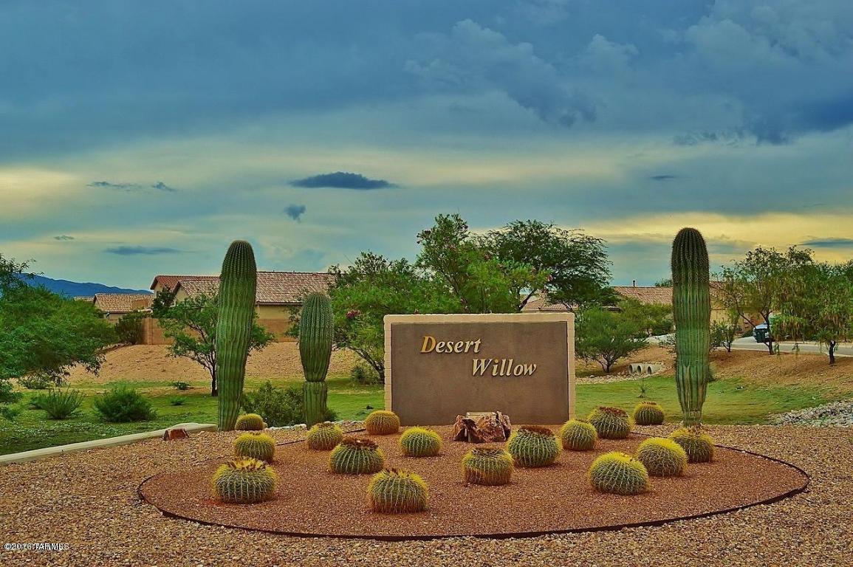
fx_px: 923
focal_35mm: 39
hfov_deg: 49.6
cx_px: 426
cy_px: 284
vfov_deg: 34.1
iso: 400
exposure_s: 1/400
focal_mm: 26
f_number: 11
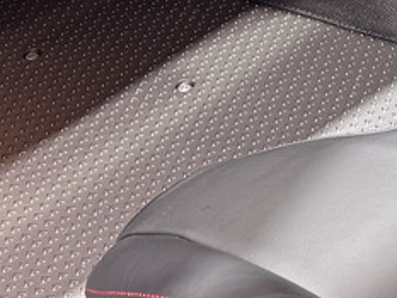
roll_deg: -0.6
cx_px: 641
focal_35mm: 147
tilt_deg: -18.6
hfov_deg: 12.6
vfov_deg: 9.1
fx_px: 1687
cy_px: -415
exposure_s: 1/50
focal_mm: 6.76
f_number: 1.78
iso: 200
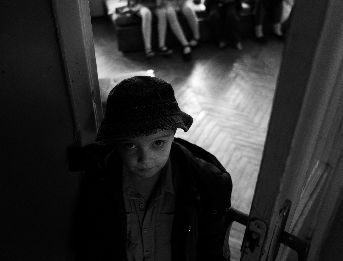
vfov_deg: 42.3
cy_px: 130
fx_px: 337
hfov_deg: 53.7
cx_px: 147
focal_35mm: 34
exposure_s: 1/160
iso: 4000
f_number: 4
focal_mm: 31
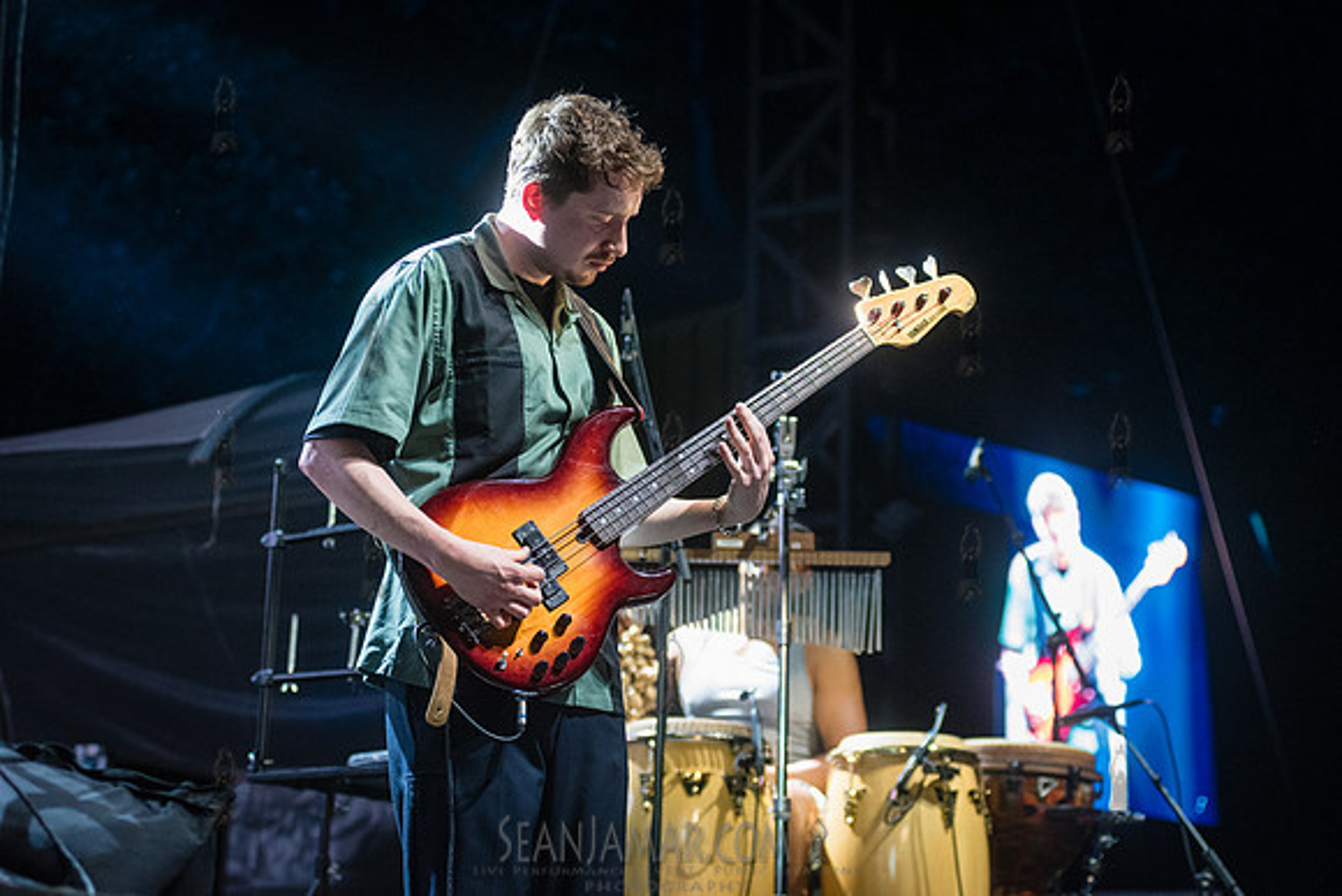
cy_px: 448
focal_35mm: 80
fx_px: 2983
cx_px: 671
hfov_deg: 25.4
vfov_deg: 17.1
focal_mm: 80
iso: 4000
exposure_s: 1/500
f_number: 3.5
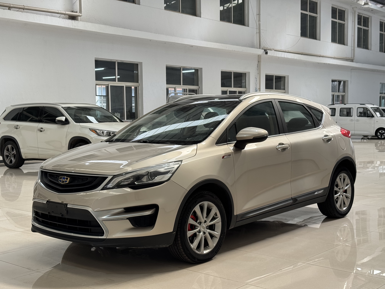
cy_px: 144
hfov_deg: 39.7
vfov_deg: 30.3
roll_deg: +1.2
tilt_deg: -3.3
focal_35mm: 48
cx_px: 192
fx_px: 534
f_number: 1.78
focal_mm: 6.76
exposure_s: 1/488
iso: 64
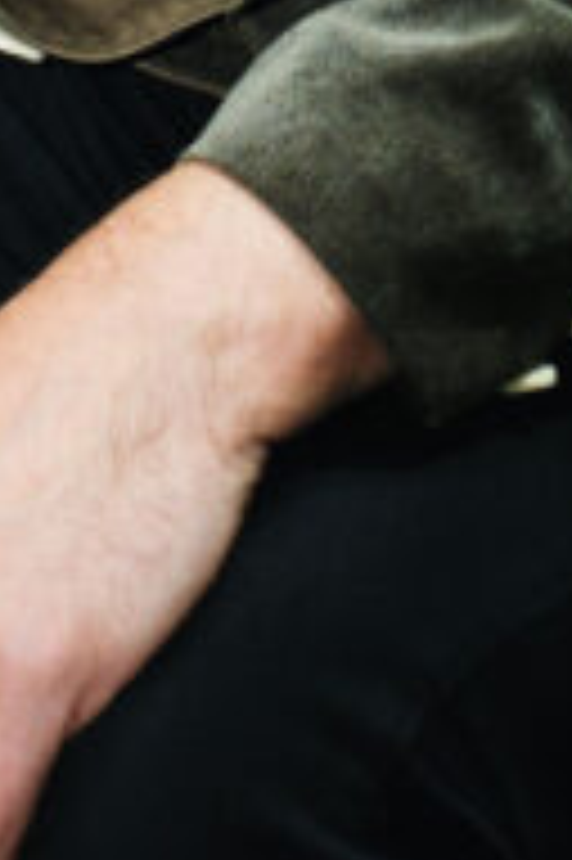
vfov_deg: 8.8
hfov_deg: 6.1
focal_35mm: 225
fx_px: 5372
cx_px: 88
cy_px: -689
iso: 400
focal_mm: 27.7
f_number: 8
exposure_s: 1/125
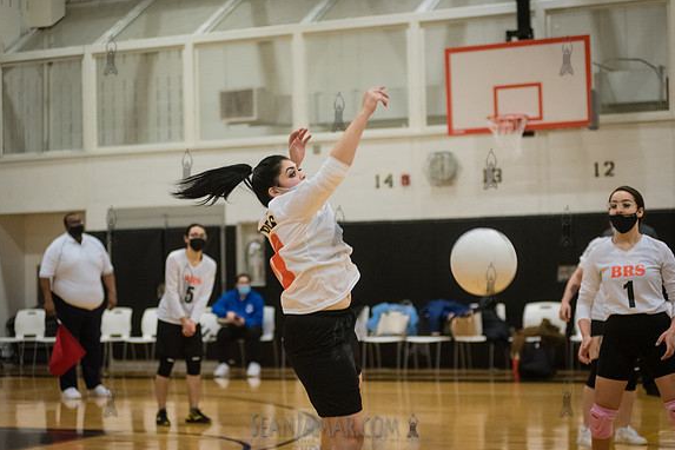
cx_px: 338
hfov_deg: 25.1
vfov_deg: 16.9
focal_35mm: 81
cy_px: 226
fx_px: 1519
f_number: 3.2
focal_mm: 80
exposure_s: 1/400
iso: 5000
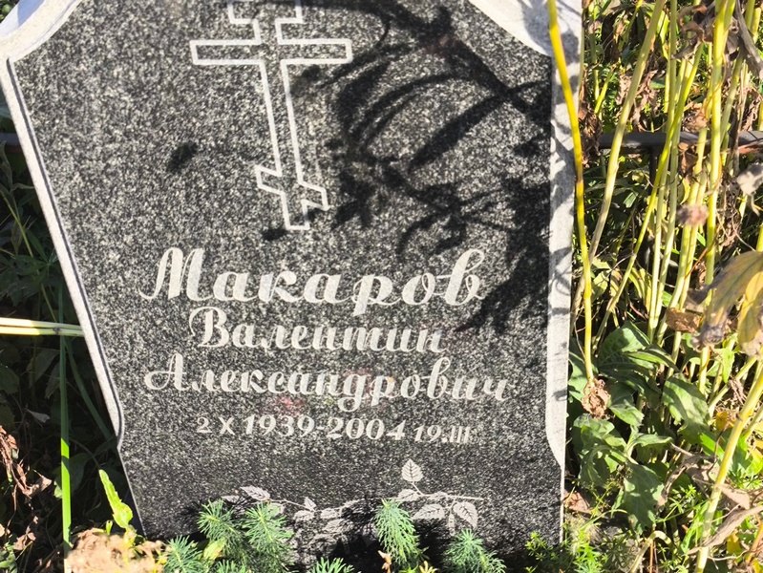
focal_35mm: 50
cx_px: 382
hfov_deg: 38.2
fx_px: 1103
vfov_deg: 29.1
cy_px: 286
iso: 50
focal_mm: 4.71
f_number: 1.7
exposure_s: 1/386
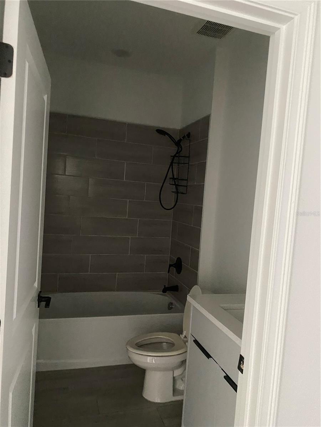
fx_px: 321
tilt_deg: -2.3
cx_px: 160
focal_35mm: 26
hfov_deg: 53.1
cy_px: 214
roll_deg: -2.2
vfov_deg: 67.3
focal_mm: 4.25
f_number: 1.8
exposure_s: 1/30
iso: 800
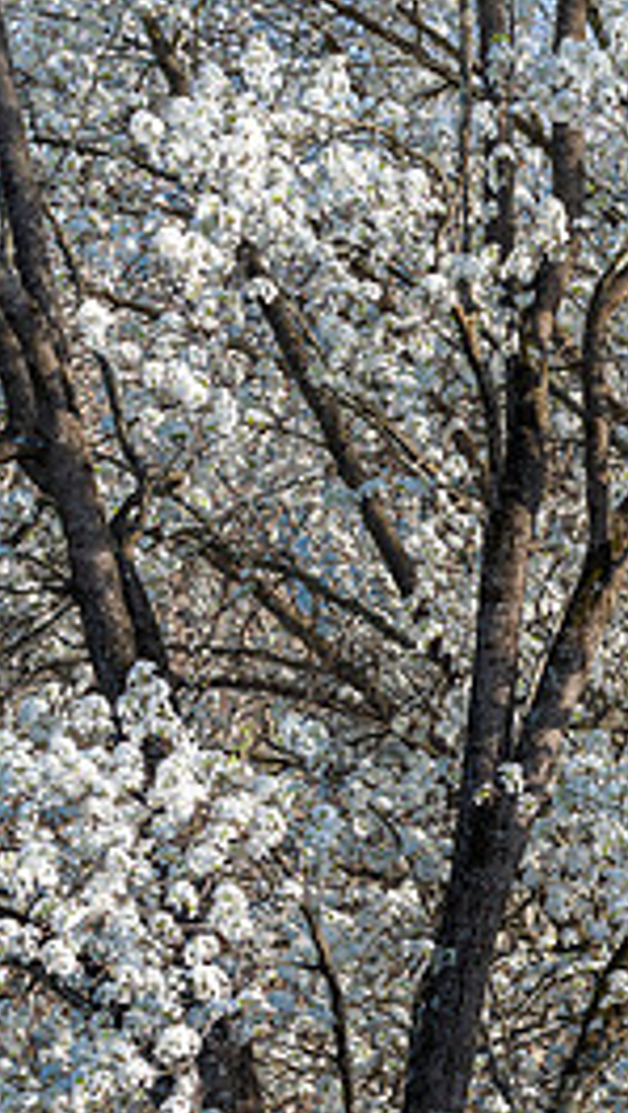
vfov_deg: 9.4
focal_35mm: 230
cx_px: 999
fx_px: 6791
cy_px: 736
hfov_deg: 5.2
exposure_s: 1/180
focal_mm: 100
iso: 200
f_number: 8
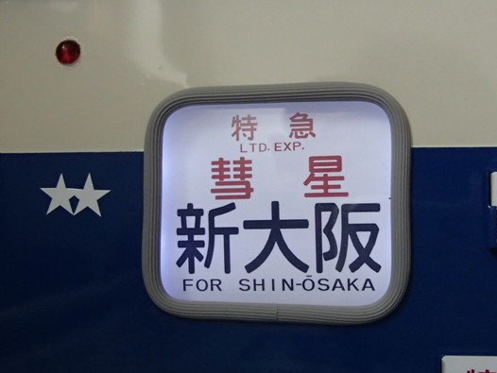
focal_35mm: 45
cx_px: 295
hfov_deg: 41.9
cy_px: 197
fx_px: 646
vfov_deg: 32.2
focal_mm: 6.64
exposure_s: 1/50
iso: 800
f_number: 4.7
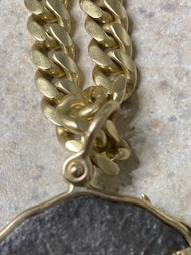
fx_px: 383
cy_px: 236
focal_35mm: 52
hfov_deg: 28.0
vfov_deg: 34.5
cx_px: 115
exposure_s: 1/60
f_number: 1.8
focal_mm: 4.25
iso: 80
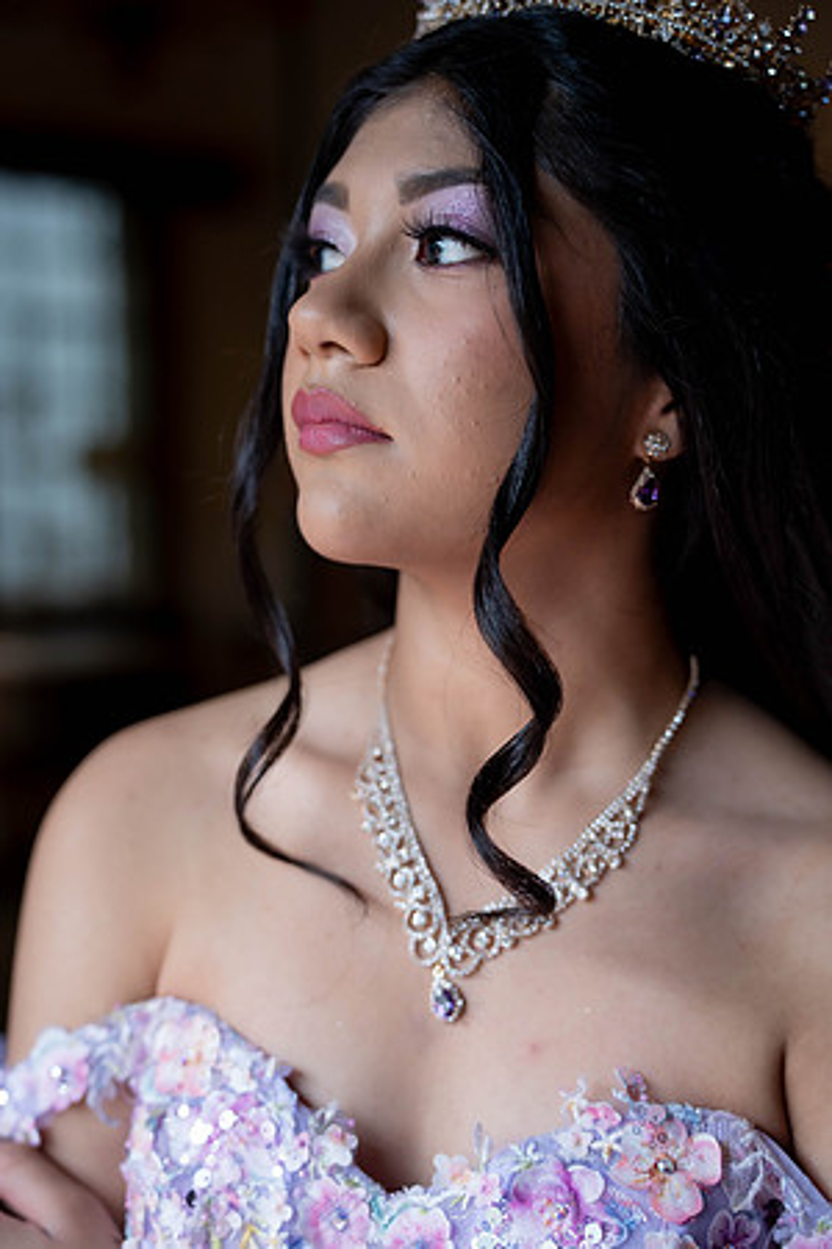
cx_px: 416
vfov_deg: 38.2
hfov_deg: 26.0
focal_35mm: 52
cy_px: 624
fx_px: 1803
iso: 800
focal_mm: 52
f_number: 2.8
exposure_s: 1/800
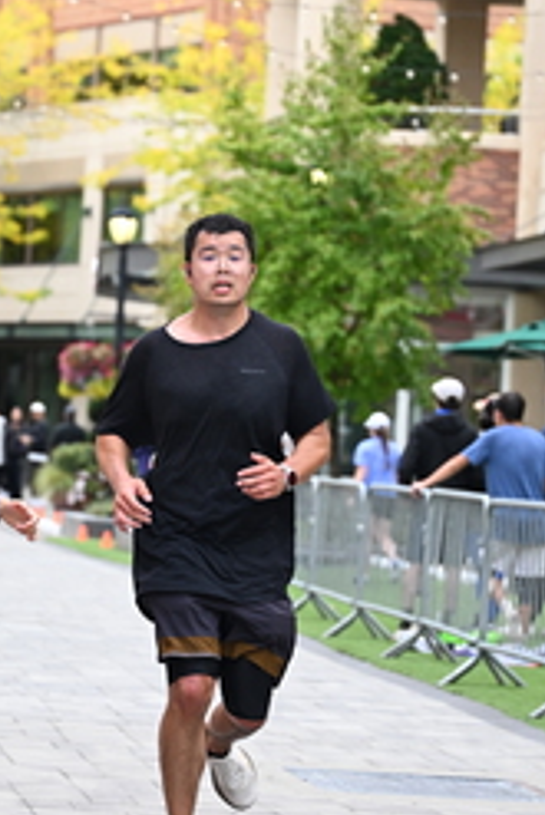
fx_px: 3537
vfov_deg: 13.1
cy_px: 247
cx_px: 223
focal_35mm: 156
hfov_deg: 8.8
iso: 640
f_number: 2.8
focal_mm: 70
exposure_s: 1/2000
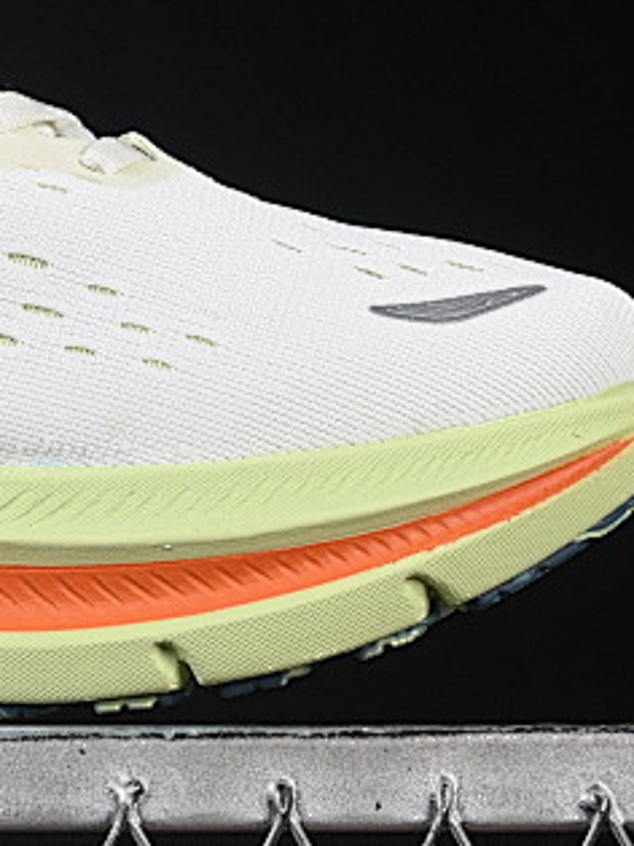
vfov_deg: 8.0
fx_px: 6036
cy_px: 115
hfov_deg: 6.0
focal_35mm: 247
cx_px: -290
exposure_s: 1/80
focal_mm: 50
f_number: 8
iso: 160
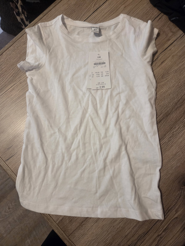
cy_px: 123
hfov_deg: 58.9
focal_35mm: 23
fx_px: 164
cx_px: 92
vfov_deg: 73.9
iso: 800
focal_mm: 5.4
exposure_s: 1/100
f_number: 1.8
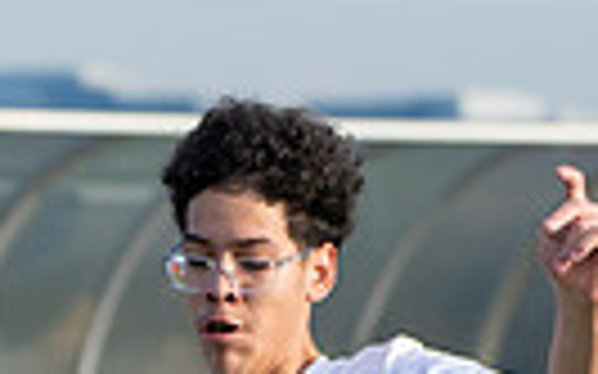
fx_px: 14042
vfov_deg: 1.5
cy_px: 963
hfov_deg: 2.4
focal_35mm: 862
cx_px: -203
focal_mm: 166
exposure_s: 1/1250
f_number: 5.6
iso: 500
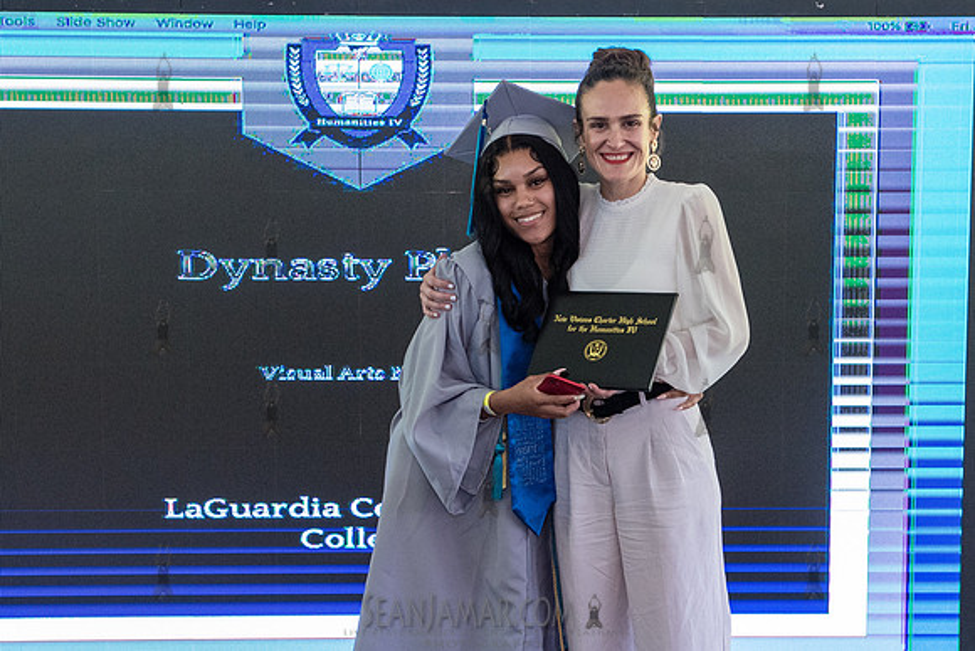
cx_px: 530
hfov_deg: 25.6
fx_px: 2146
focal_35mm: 79
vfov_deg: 17.2
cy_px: 414
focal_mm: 48
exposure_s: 1/800
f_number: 4
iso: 2500
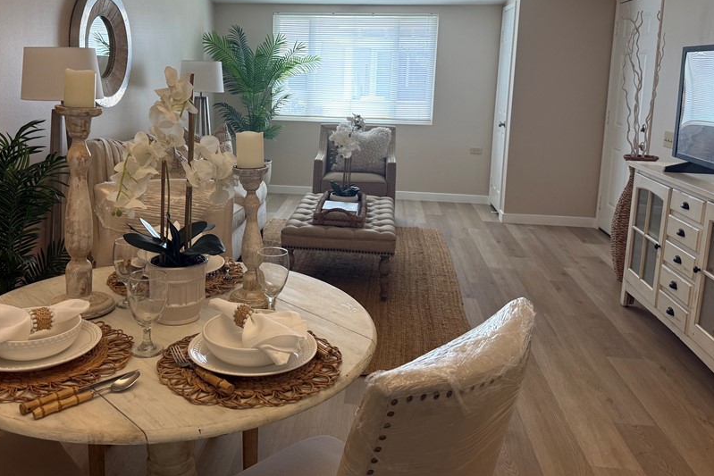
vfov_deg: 40.7
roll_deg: -2.0
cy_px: 163
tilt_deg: -7.6
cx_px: 308
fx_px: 635
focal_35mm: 32
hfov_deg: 58.5
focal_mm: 6.76
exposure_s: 1/120
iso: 200
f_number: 1.78
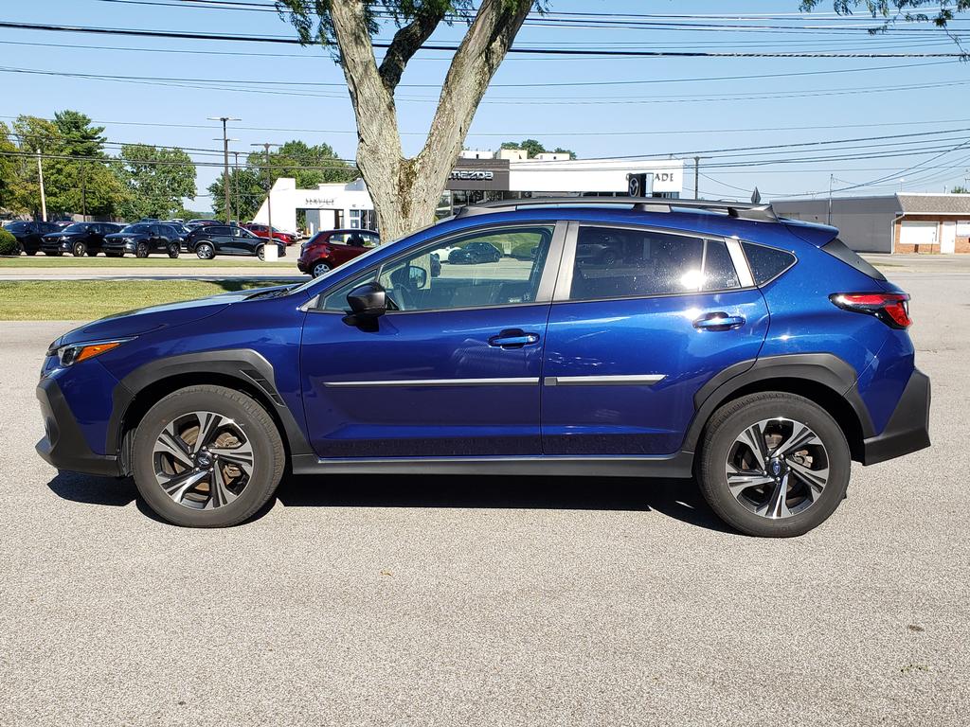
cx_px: 485
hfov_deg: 67.3
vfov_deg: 53.1
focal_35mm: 26
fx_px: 729
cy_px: 364
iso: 50
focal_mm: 4.3
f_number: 2.4
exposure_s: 1/955
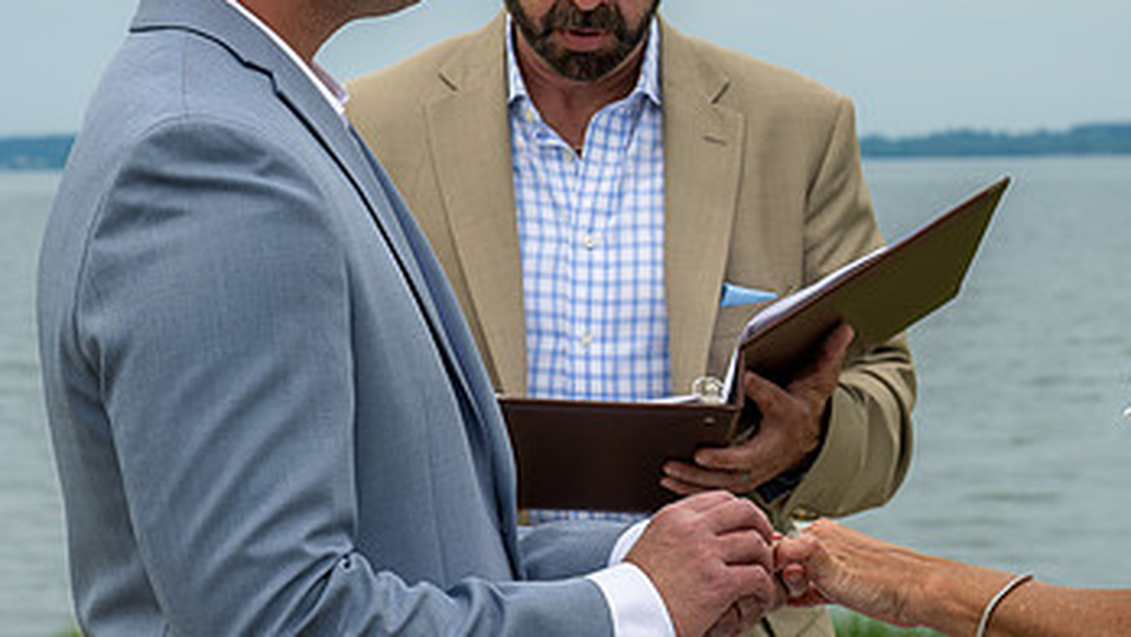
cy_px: 189
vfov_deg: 7.0
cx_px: 1015
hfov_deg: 12.3
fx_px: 5190
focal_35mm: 173
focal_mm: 75
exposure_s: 1/250
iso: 100
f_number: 8
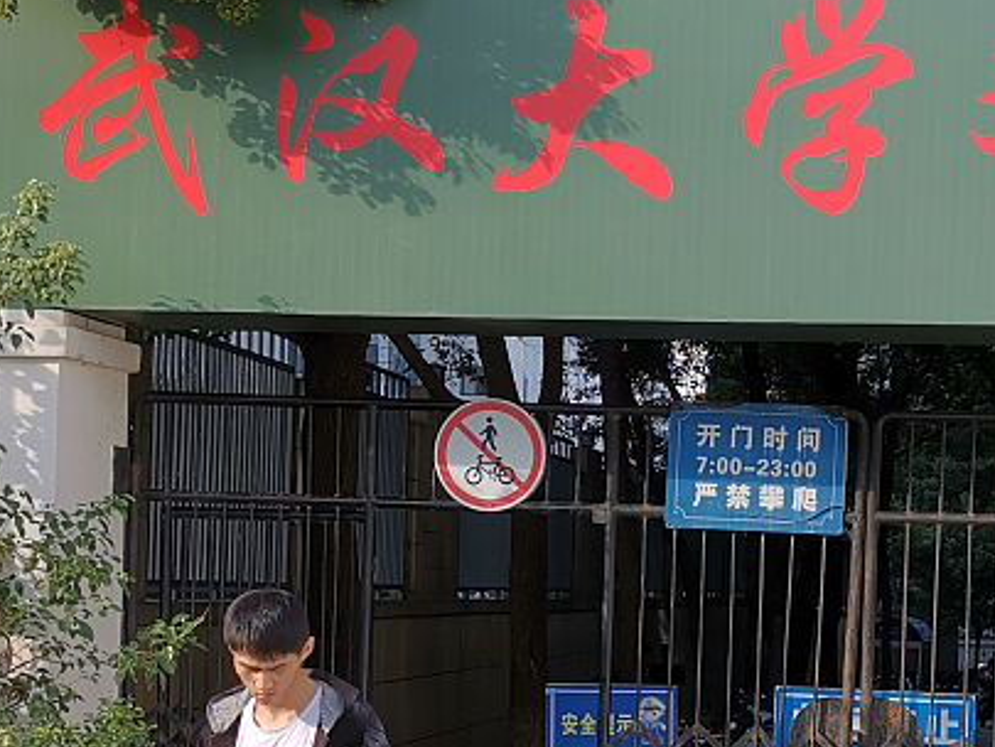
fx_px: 2300
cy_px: 614
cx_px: 688
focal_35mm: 80
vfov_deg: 18.3
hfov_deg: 24.3
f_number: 1.8
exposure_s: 1/554
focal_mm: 5.58
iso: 50
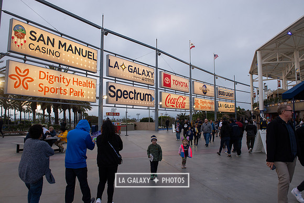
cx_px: 152
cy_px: 102
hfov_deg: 73.7
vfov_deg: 53.2
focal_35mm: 24
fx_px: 203
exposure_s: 1/80
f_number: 9
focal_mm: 24
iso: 400
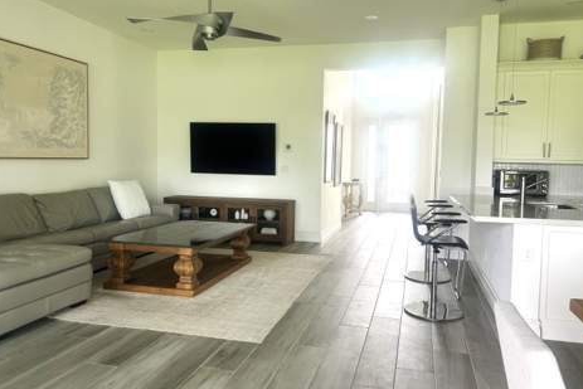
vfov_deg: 46.4
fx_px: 454
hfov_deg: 65.4
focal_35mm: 28
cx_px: 298
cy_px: 182
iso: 80
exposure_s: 1/121
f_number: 1.5
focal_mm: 5.7
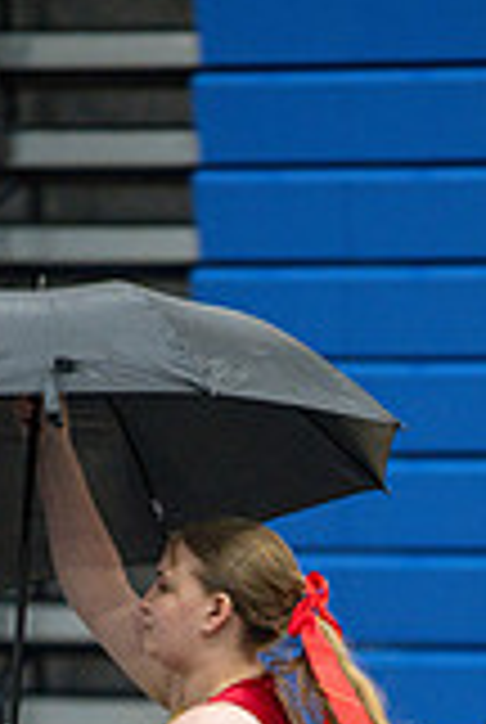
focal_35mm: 558
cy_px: 899
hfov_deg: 2.5
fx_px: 11250
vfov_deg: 3.7
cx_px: 320
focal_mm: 200
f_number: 4
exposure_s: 1/500
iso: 6400
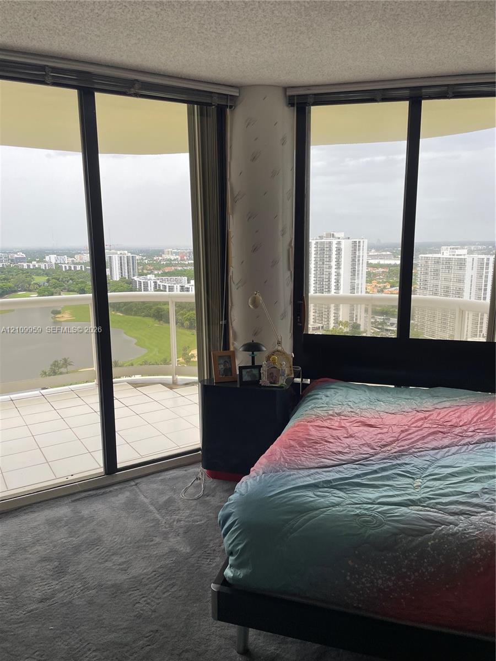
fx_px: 497
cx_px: 248
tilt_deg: -5.2
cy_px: 330
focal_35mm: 26
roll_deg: -1.0
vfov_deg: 67.3
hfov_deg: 53.1
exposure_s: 1/666
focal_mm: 4.2
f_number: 1.6
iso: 32
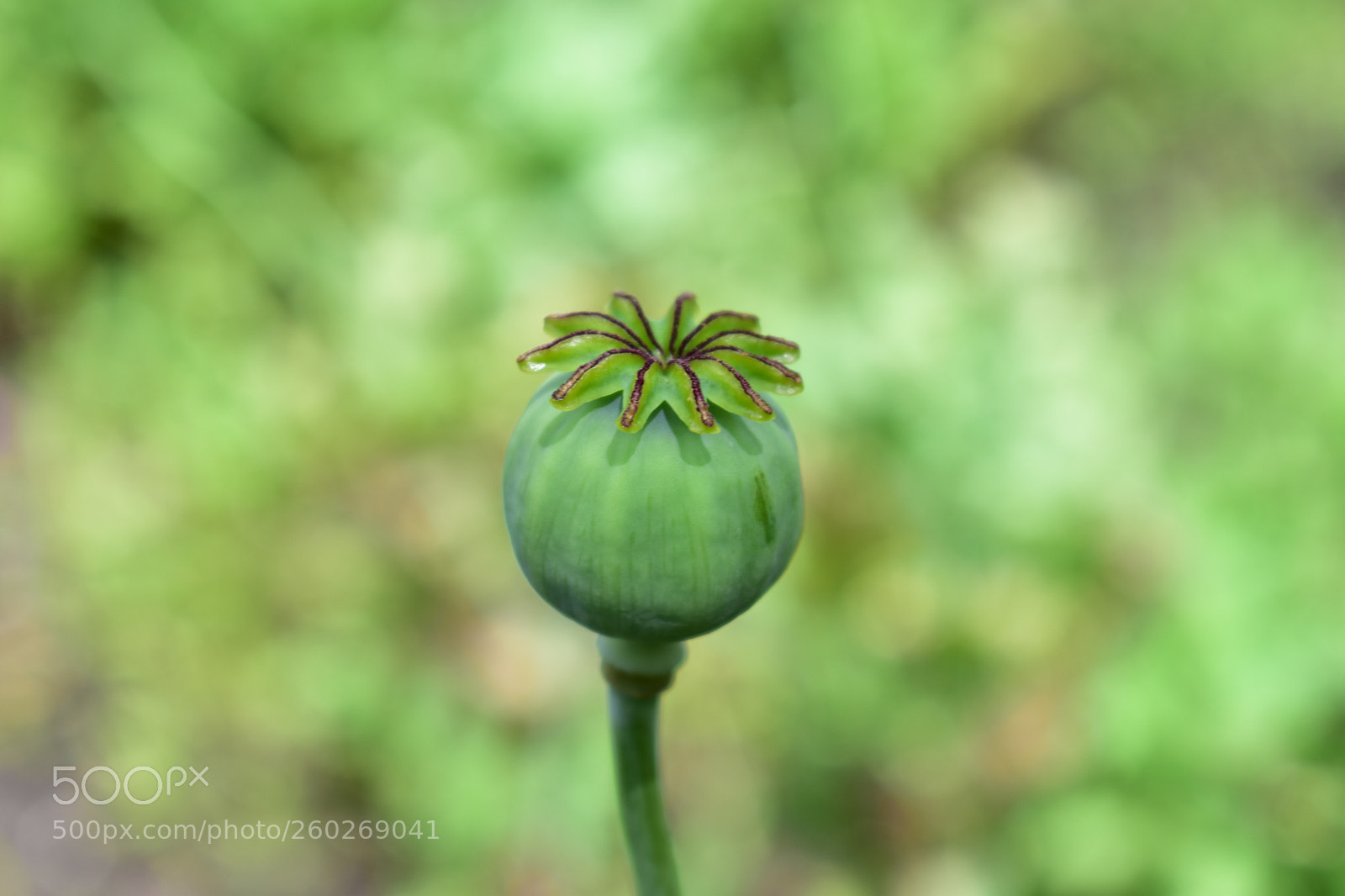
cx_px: 672
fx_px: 3081
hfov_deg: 24.6
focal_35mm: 82
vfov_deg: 16.5
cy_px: 448
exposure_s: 1/200
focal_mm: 55
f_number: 5.6
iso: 100
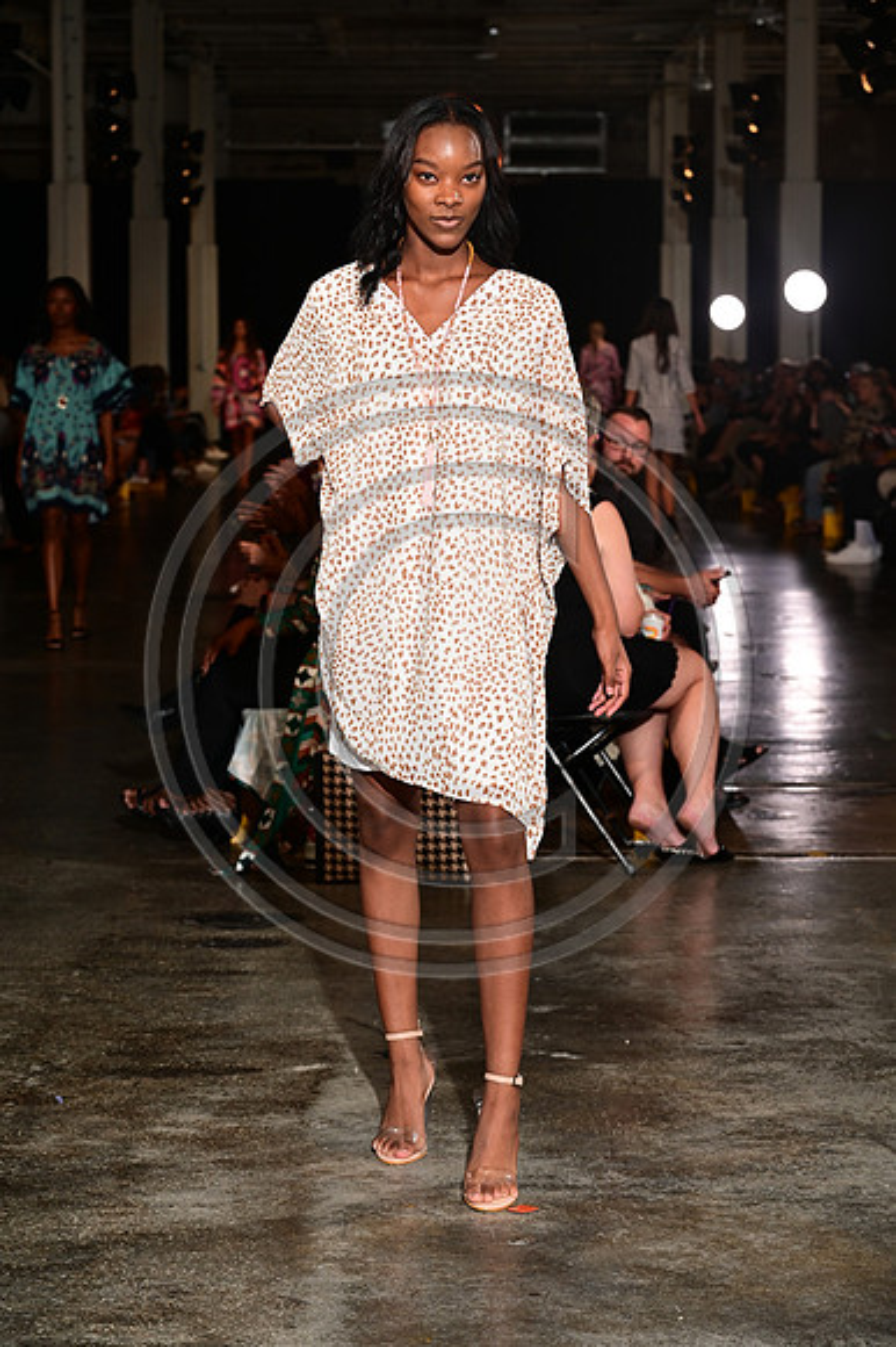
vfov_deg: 24.8
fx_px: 3065
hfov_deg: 16.6
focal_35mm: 82
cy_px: 674
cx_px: 448
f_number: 6.3
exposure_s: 1/160
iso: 1000
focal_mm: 82
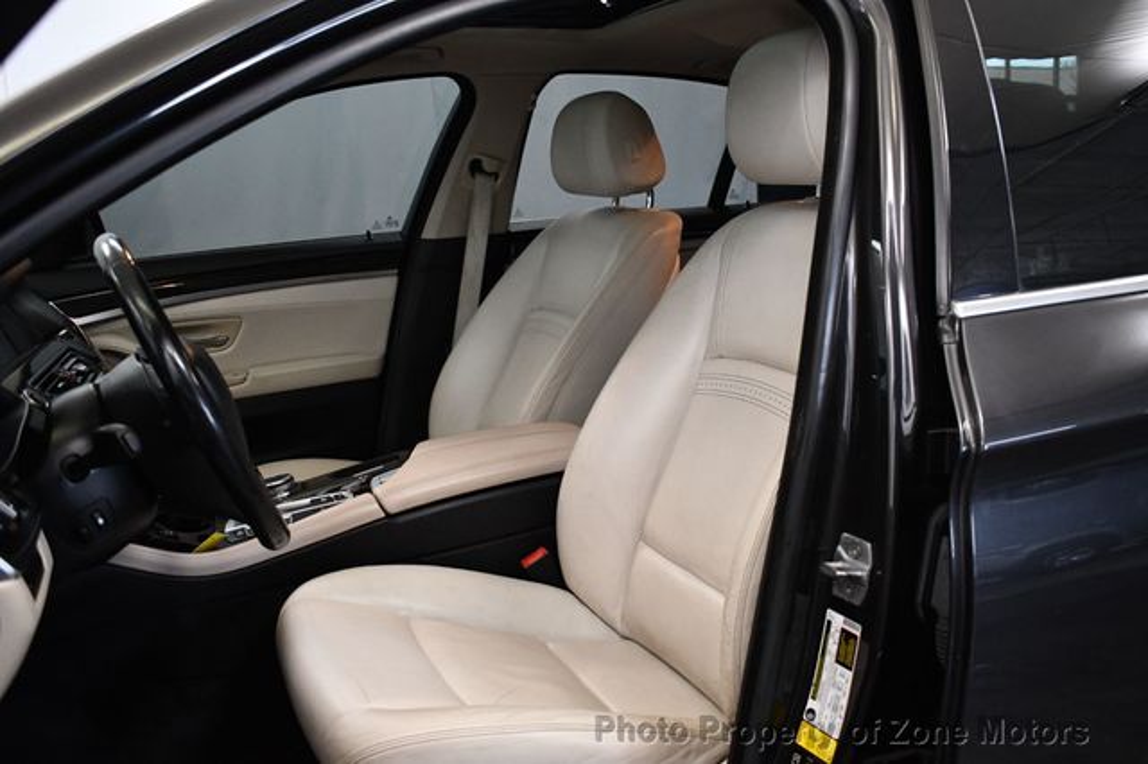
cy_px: 382
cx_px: 574
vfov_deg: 38.8
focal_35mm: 34
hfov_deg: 55.8
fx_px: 1084
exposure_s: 1/125
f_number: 3.8
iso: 2000
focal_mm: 23
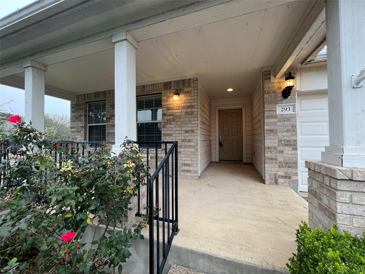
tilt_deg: +0.2
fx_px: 137
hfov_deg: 106.2
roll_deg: +0.0
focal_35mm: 13
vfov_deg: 89.9
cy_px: 137
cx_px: 182
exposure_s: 1/120
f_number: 1.8
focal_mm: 1.57
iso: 100
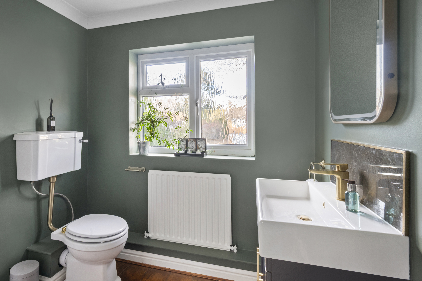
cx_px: 175
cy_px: 129
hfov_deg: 84.3
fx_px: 230
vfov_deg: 62.7
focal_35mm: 20
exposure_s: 4
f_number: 16
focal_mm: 15.5
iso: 200
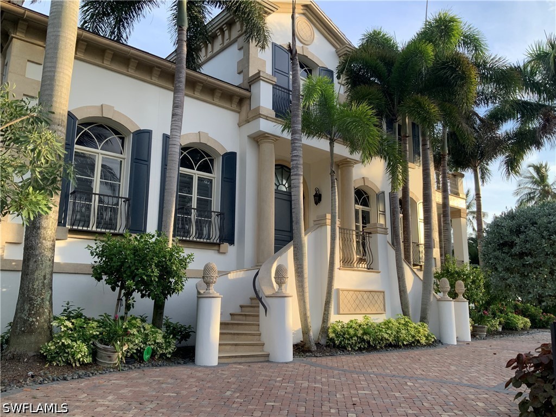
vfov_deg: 48.2
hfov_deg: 61.7
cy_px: 208
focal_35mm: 29
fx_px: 466
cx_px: 278
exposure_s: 1/209
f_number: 1.8
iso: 16
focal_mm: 3
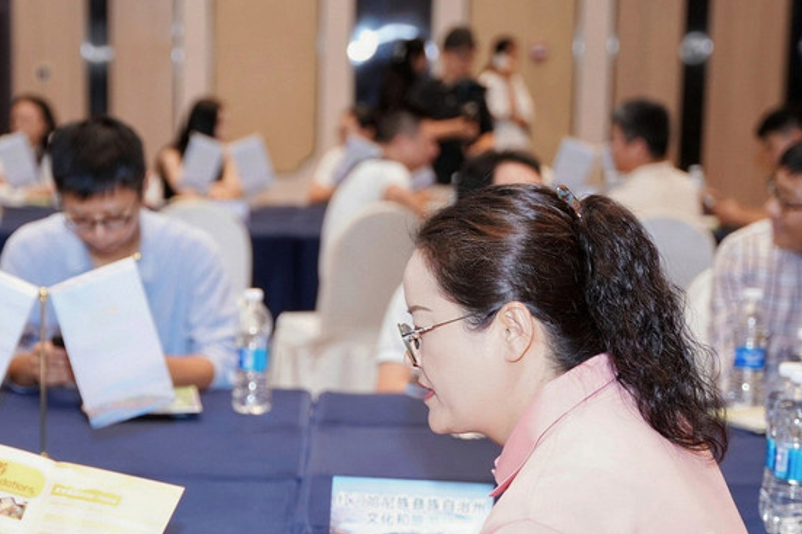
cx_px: 179
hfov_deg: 21.8
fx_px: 2064
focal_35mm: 93
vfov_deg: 14.7
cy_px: 397
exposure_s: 1/161
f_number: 2.8
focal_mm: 49.9
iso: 800
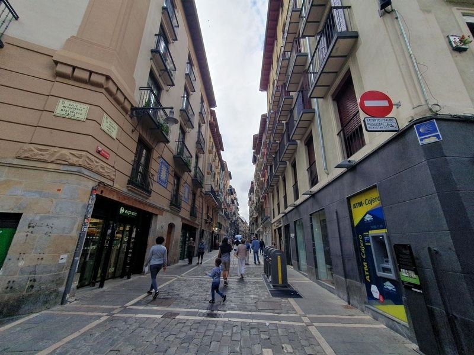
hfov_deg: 106.2
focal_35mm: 13
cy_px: 178
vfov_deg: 89.9
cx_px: 237
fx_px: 178
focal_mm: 1.8
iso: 50
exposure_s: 1/804
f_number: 2.2
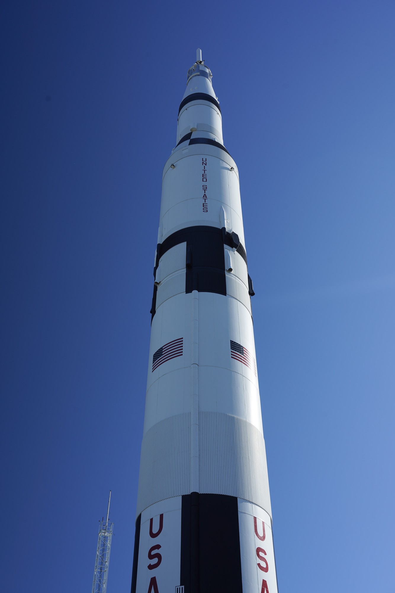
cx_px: 198
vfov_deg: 54.4
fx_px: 576
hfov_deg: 37.9
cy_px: 296
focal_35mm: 35
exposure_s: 1/100
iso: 100
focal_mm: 35
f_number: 9
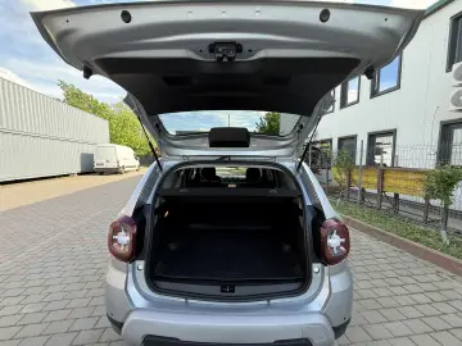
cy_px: 173
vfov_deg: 85.7
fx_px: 187
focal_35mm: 14
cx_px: 231
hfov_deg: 102.1
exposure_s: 1/146
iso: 50
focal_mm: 2.22
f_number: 2.2
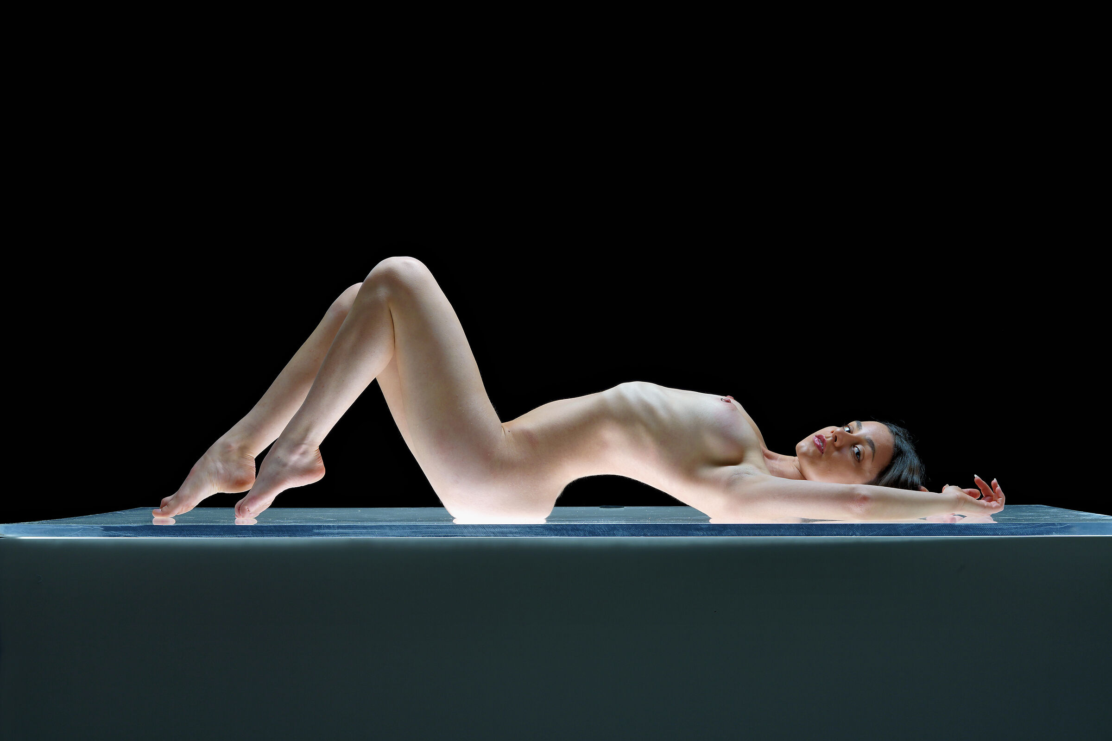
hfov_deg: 23.9
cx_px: 556
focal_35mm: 85
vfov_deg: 16.1
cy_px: 370
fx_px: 2625
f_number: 16
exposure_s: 1/160
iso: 100
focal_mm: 85
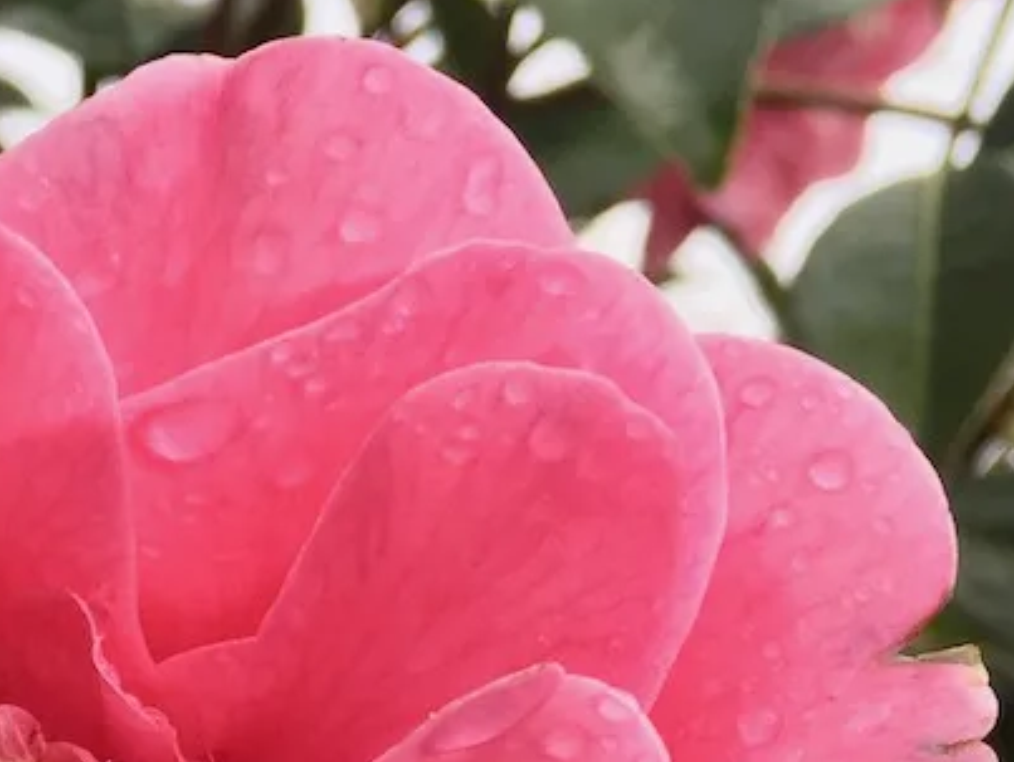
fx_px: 2697
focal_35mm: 92
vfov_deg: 15.2
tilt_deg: -8.3
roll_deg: +0.3
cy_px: 1056
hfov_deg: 20.5
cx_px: -48
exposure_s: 1/514
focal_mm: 4.15
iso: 32
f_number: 2.2
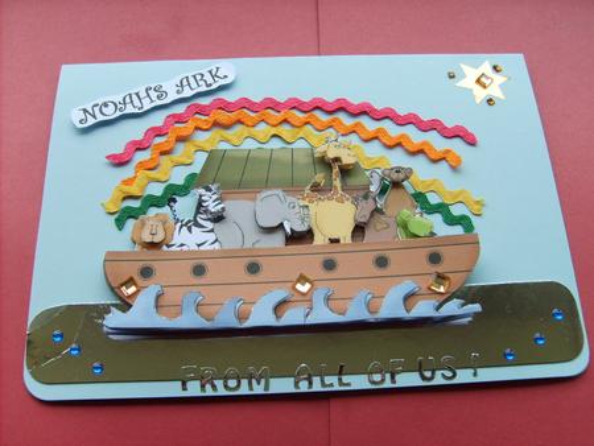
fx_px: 601
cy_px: 223
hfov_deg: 52.6
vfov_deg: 40.7
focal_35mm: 35
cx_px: 297
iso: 56
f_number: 2.8
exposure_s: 1/30
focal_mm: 5.8
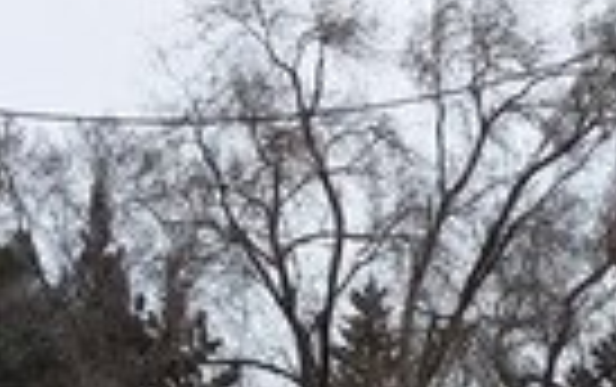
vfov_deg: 10.8
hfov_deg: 17.4
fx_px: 2000
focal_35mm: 119
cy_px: 504
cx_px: 468
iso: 40
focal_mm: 3.3
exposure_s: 1/419
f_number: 2.2
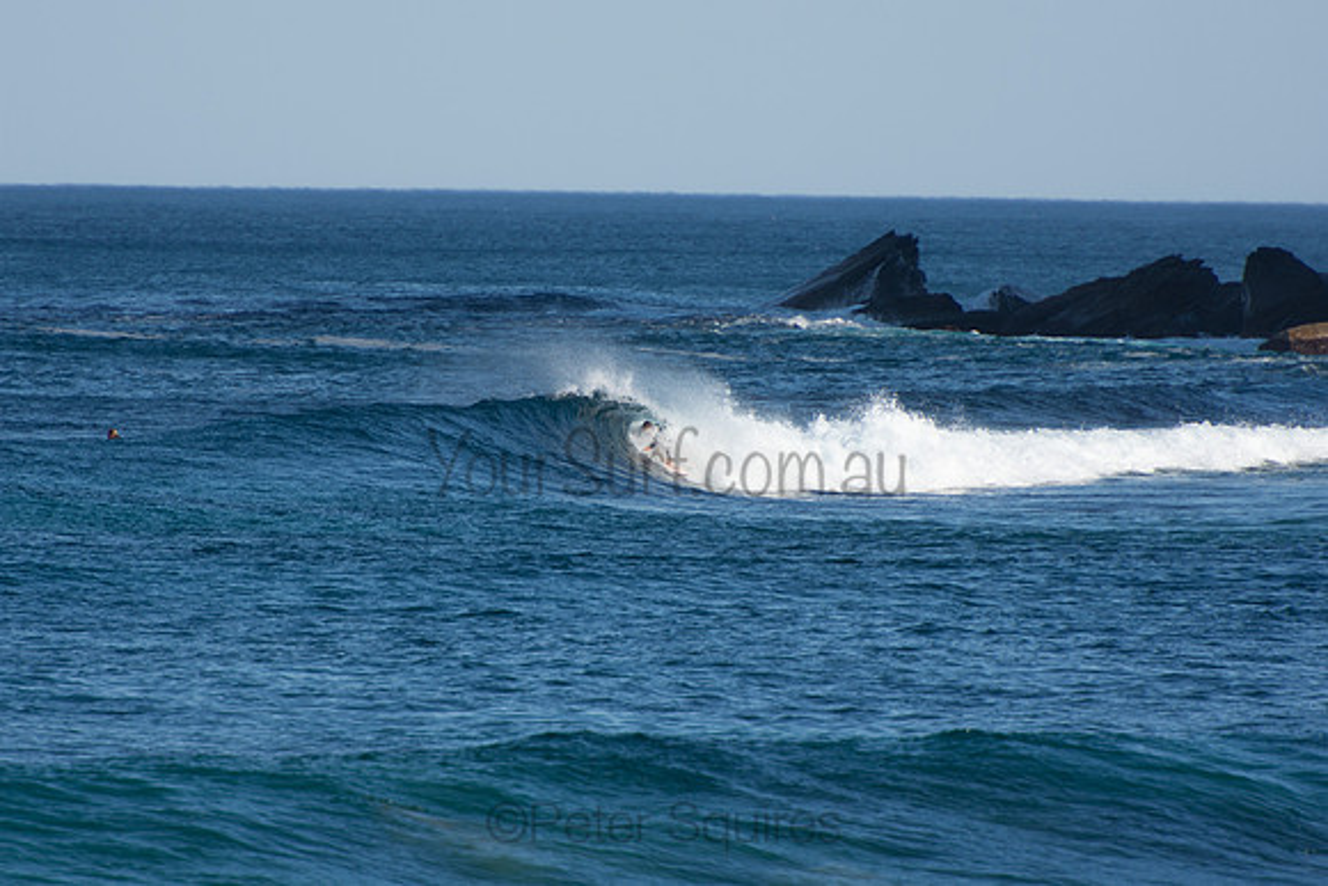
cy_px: 443
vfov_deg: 2.3
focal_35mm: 600
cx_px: 664
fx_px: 22137
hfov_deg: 3.4
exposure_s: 1/1250
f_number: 5.6
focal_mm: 400
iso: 250
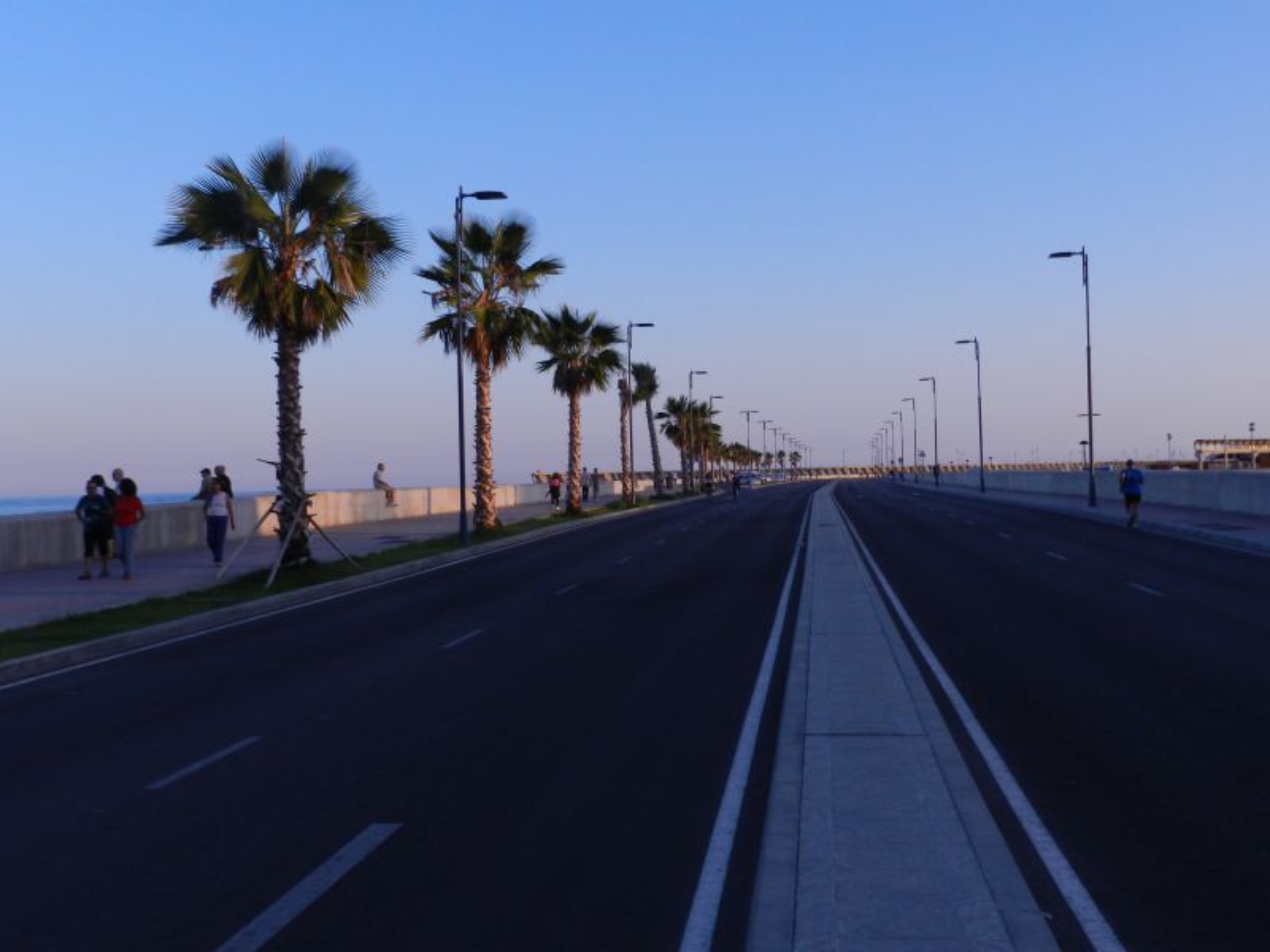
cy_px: 476
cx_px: 635
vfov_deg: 37.7
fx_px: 1394
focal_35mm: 38
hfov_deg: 49.0
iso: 160
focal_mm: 6.7
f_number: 4
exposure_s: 1/500
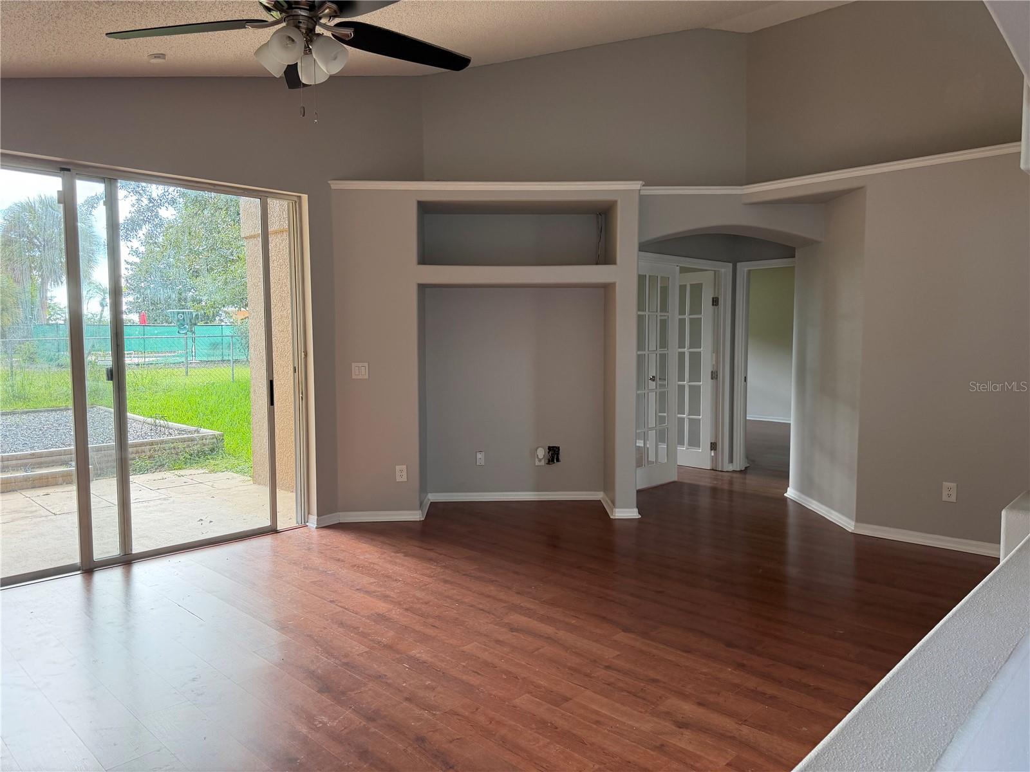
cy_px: 386
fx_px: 714
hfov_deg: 71.6
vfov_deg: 56.8
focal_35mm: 24
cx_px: 515
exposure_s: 1/210
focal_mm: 6.76
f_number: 1.78
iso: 125
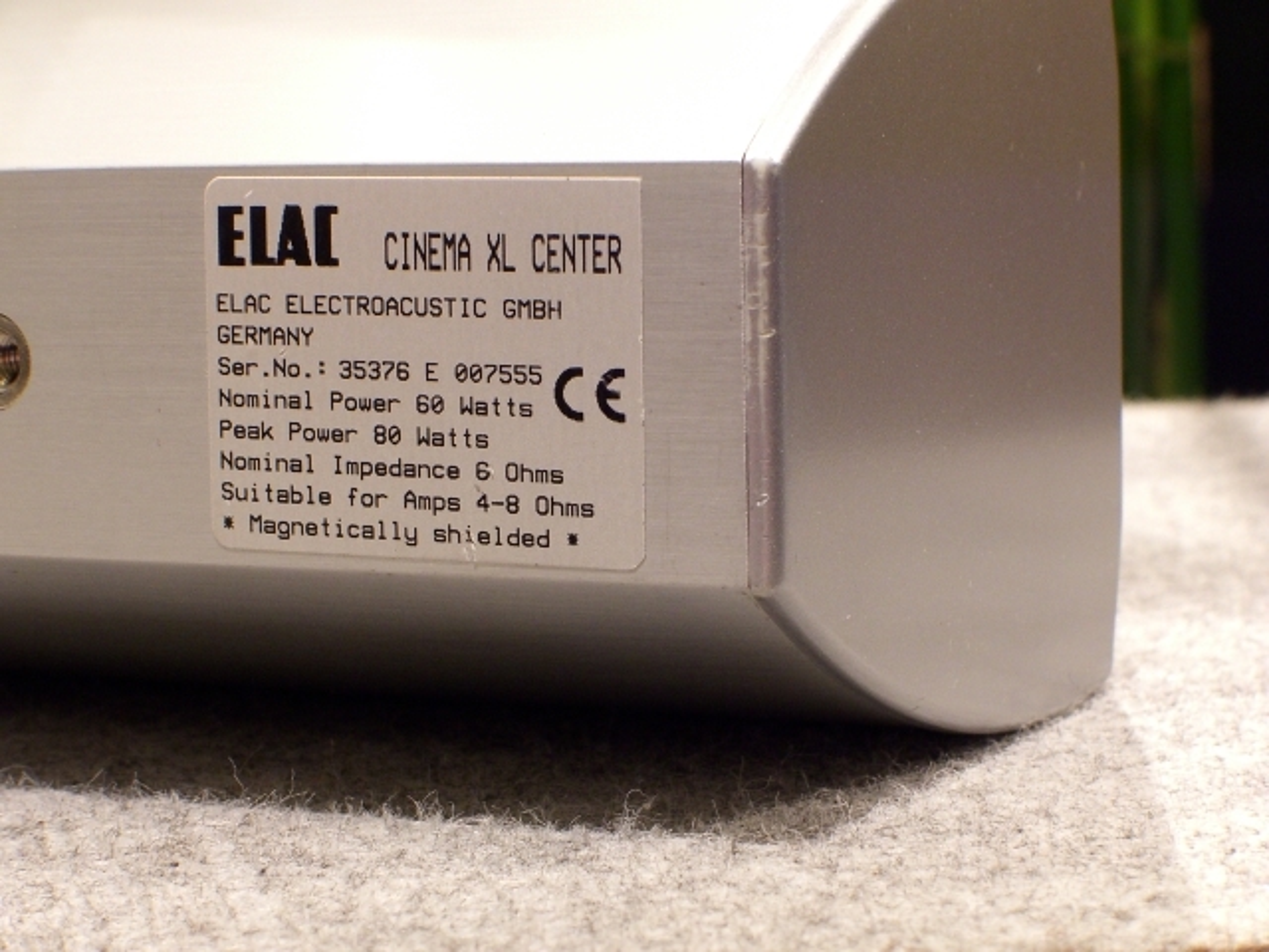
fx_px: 4179
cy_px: 476
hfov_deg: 17.3
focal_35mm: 114
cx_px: 634
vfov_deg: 13.0
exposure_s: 1/5
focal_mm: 23.7
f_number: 7.4
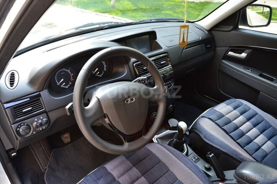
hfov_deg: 67.4
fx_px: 208
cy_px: 92
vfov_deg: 47.9
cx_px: 138
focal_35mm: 27
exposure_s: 1/60
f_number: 8
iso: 720
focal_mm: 18
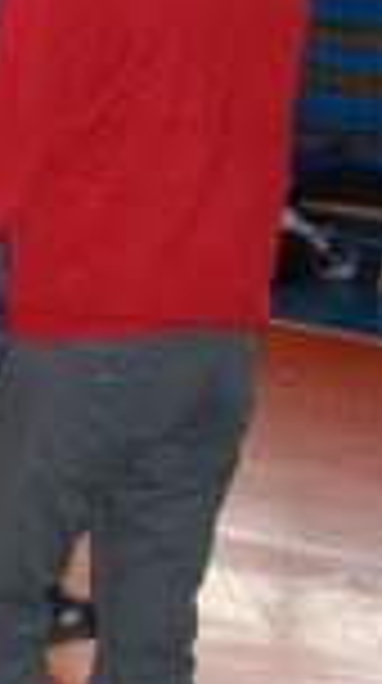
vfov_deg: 18.8
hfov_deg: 9.2
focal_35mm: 114
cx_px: -620
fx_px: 2062
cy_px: 277
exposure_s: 1/60
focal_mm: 22
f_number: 3.8
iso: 200
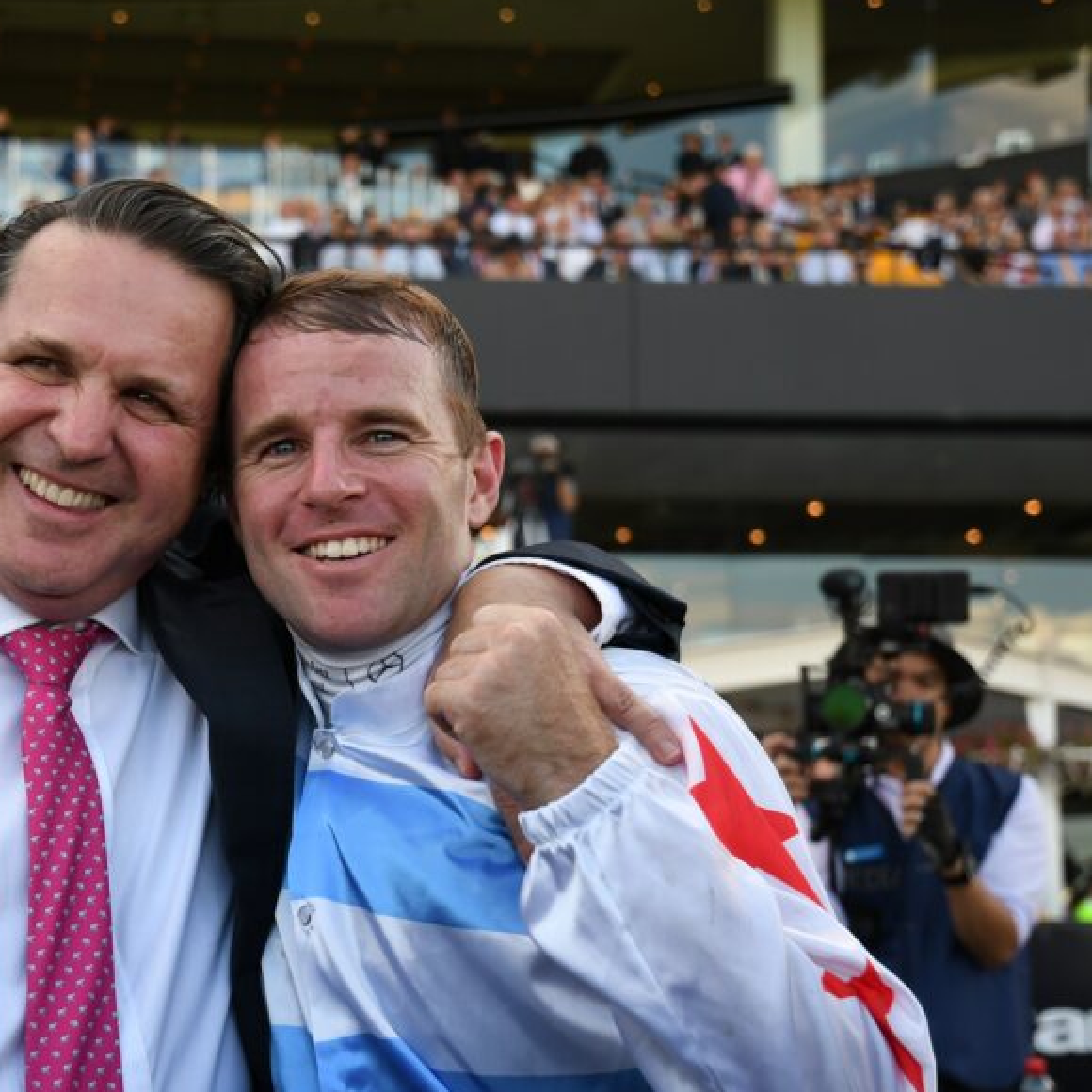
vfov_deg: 22.0
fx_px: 2811
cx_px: 241
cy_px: 626
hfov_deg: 21.7
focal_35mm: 79
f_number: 3.5
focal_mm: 35
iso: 400
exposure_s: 1/1000
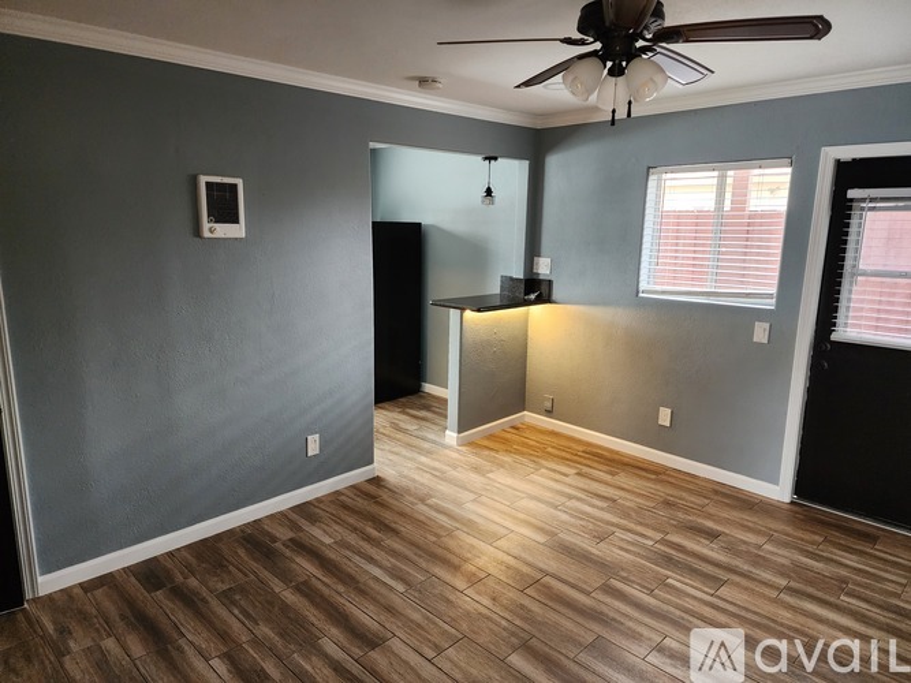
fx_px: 605
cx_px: 456
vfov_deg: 58.9
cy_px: 342
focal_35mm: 23
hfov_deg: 73.9
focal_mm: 6.4
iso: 640
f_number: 1.8
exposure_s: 1/120
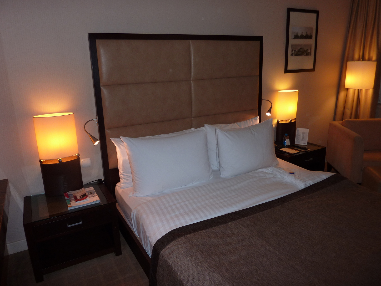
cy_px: 143
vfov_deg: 54.9
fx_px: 275
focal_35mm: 25
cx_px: 190
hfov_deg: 69.4
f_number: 3.3
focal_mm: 4.1
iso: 100
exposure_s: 1/30
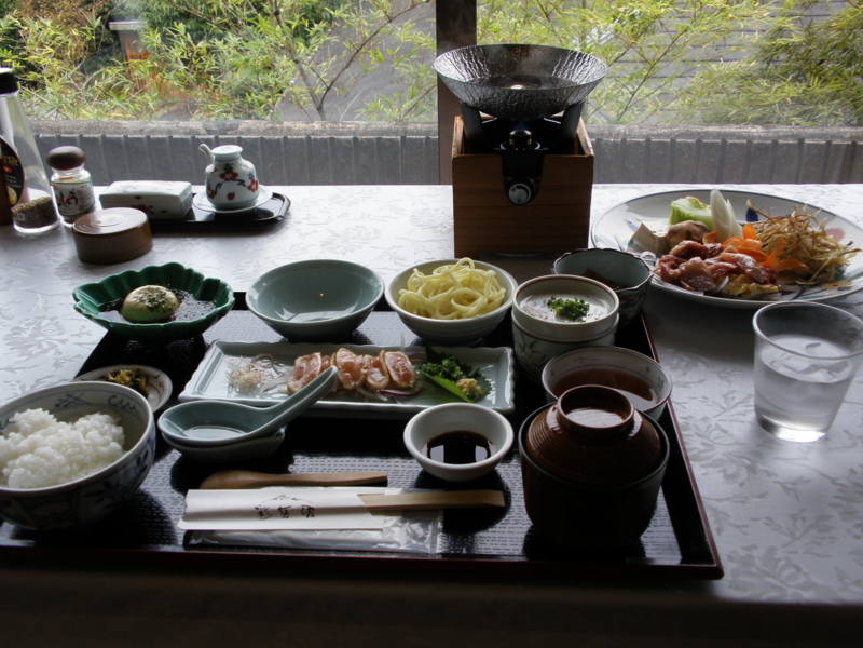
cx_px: 432
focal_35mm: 37
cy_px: 324
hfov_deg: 50.1
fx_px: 922
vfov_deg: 38.7
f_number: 3.5
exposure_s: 1/160
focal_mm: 6.6
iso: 64
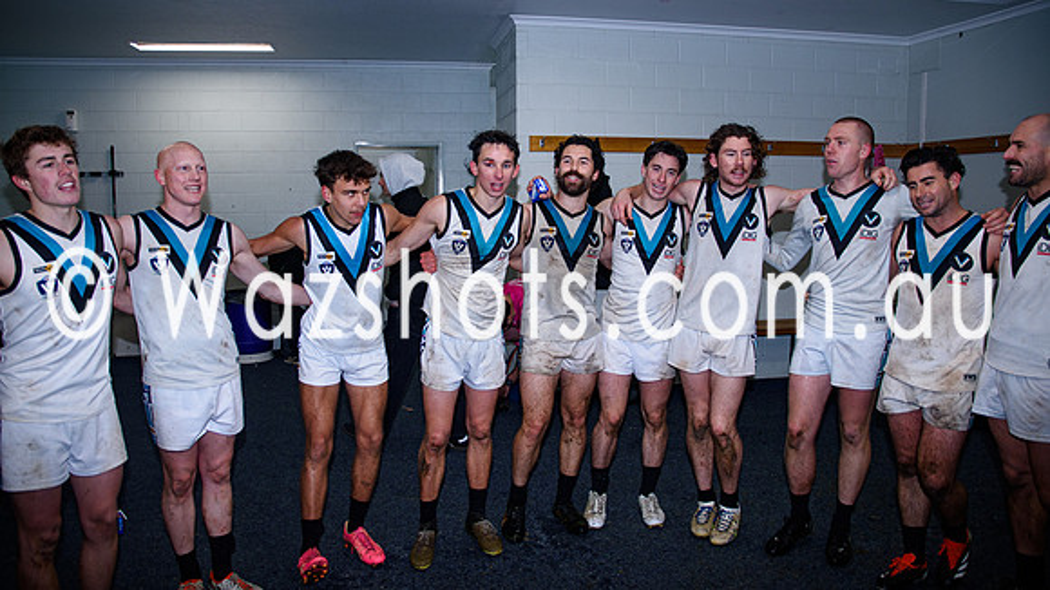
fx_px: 700
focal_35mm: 25
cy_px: 268
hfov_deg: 73.8
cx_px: 525
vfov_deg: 45.7
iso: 400
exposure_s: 1/160
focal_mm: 16
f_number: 2.8
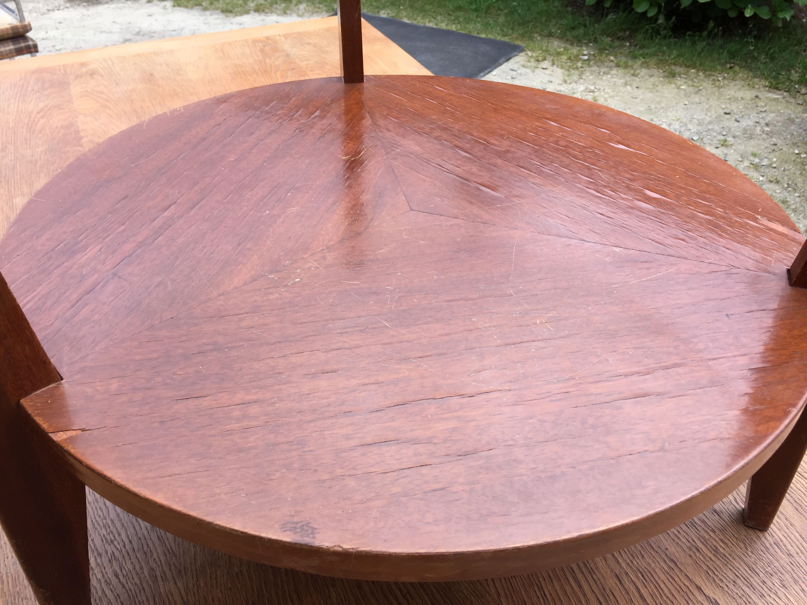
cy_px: 302
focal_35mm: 29
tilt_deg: -38.1
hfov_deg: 61.7
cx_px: 404
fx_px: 676
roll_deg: -1.2
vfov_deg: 48.2
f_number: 2.2
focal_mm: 4.15
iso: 32
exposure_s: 1/363
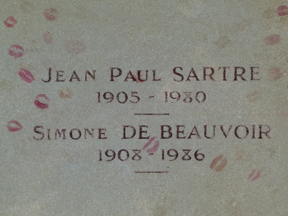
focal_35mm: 113
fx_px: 940
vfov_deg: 13.1
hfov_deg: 17.4
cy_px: 108
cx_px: 144
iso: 100
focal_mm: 20.4
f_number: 4
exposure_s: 1/250
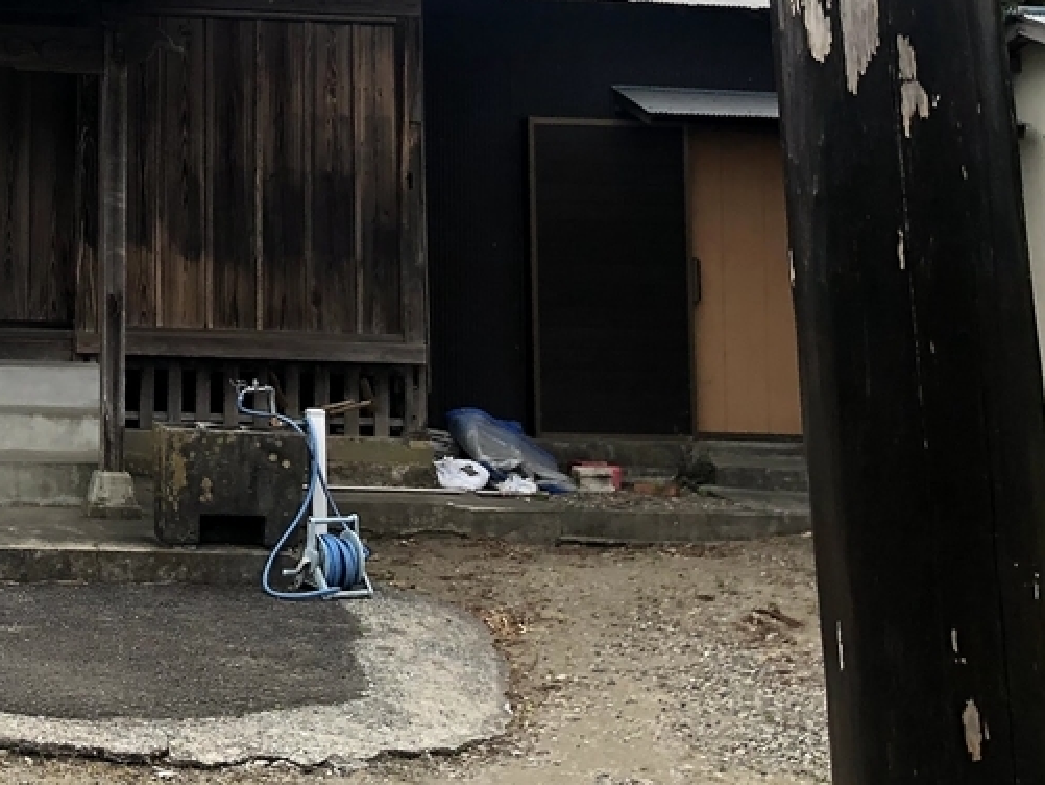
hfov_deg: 27.2
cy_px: -71
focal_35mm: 67
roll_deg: -1.1
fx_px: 2023
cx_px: -23
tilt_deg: +8.6
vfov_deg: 20.9
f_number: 1.8
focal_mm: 4
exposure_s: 1/657
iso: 20
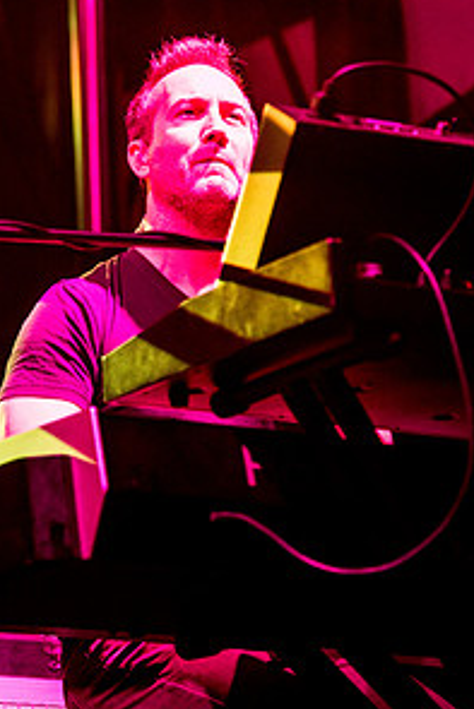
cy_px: 216
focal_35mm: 183
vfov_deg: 11.2
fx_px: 3610
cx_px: 166
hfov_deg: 7.5
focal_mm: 120
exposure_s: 1/500
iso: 2000
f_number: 4
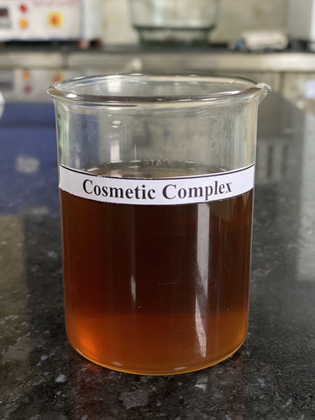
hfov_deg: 28.0
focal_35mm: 52
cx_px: 158
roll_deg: -1.1
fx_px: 631
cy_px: 210
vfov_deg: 36.8
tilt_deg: -15.7
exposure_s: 1/100
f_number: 2
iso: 250
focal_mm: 6
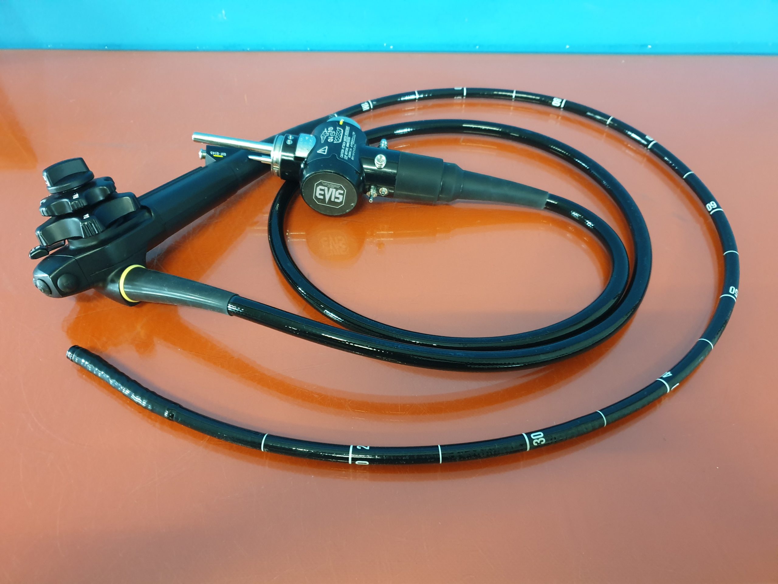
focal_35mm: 26
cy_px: 292
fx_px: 584
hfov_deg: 67.3
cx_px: 389
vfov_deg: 53.1
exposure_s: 1/25
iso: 320
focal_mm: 4.3
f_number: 1.5
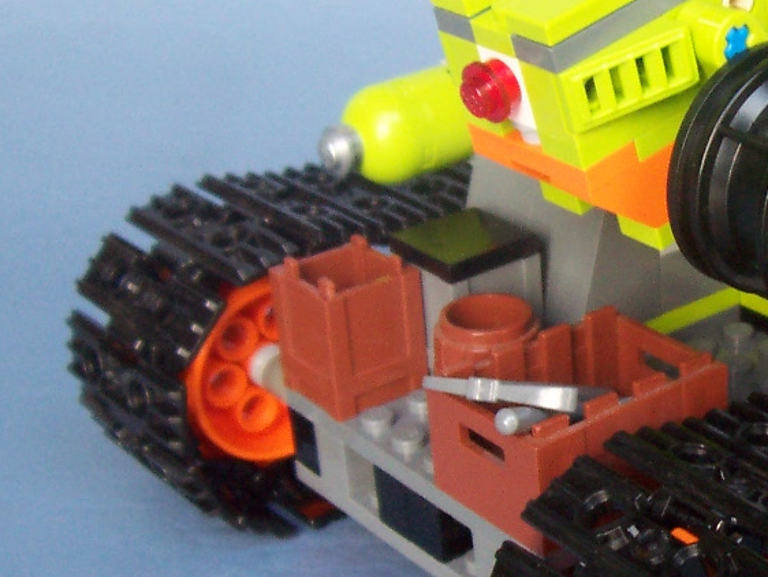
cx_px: 756
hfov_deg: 23.7
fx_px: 1753
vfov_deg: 18.7
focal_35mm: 79
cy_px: 330
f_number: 2.8
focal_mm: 5.6
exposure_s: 1/30
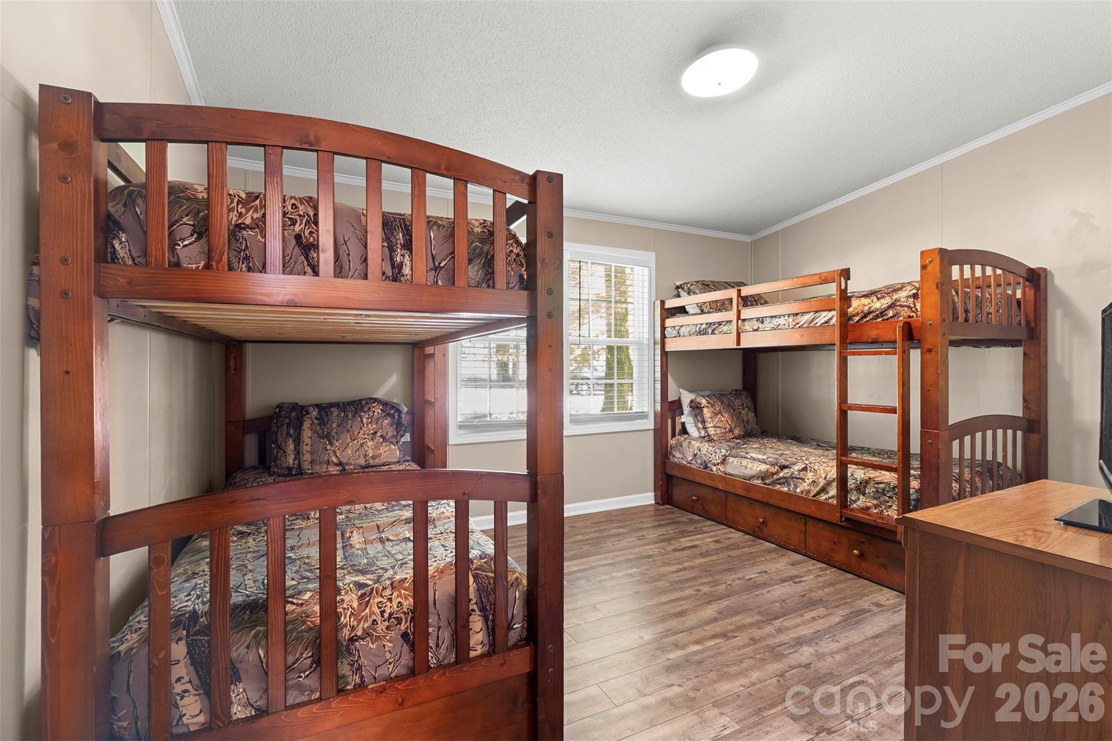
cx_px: 556
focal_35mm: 16
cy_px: 370
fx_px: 510
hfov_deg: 95.0
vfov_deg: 72.0
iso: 250
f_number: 9
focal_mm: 11
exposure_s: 15
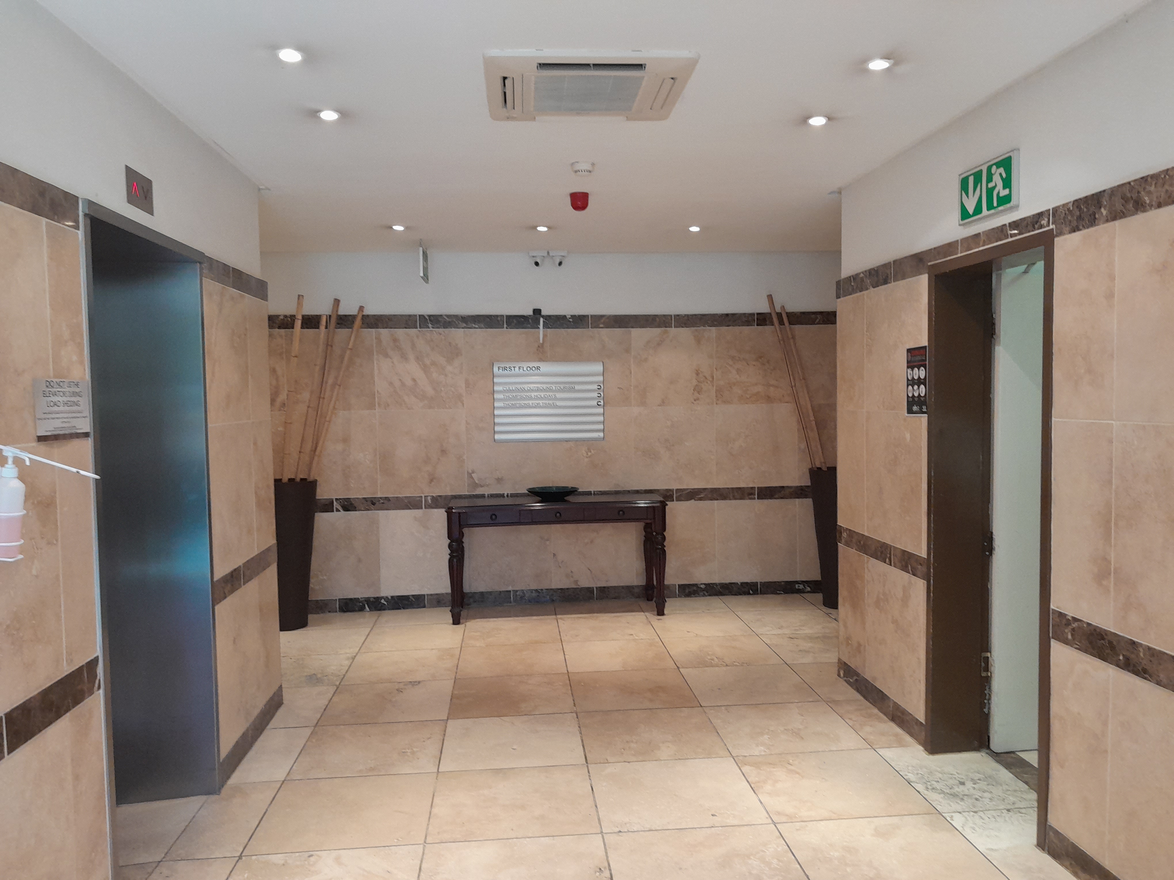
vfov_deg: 51.4
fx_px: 916
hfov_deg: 65.3
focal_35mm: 27
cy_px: 440
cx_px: 587
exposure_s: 1/50
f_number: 1.8
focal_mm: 4
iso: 250
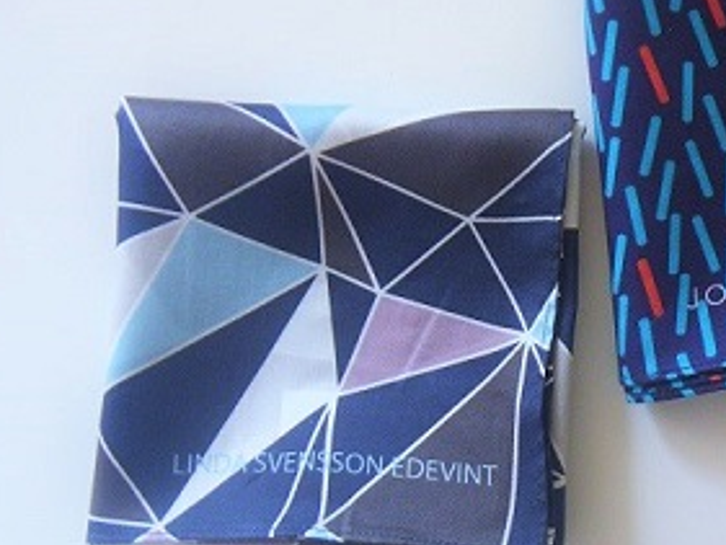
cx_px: 584
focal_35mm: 58
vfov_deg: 25.2
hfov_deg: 32.3
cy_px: 227
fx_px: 1217
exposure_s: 1/50
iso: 250
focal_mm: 6.1
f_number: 3.8
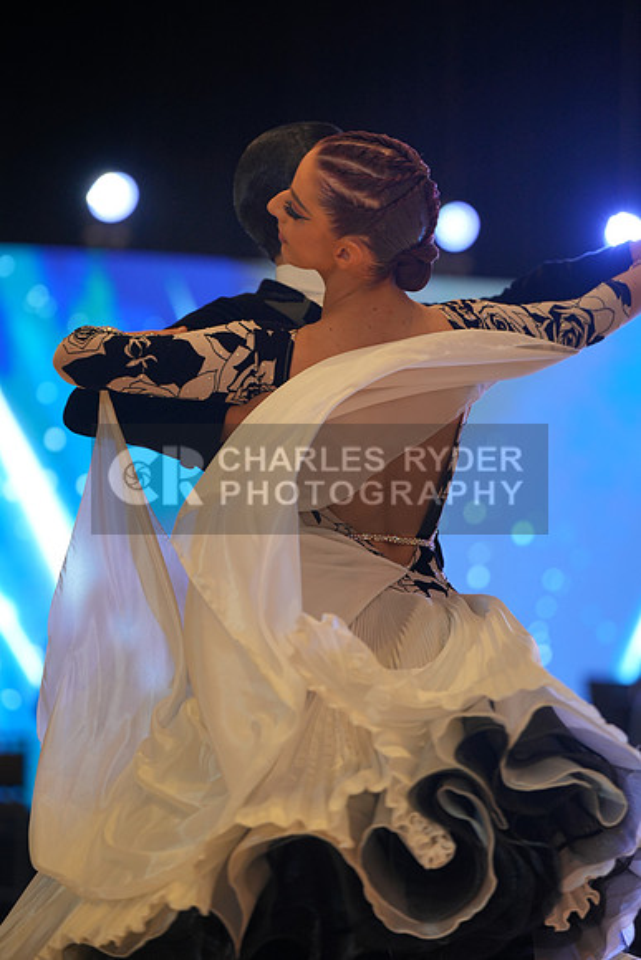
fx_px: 3443
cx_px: 320
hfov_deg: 10.6
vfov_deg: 15.9
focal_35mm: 129
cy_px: 480
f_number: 2.8
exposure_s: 1/500
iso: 1000
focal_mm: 129
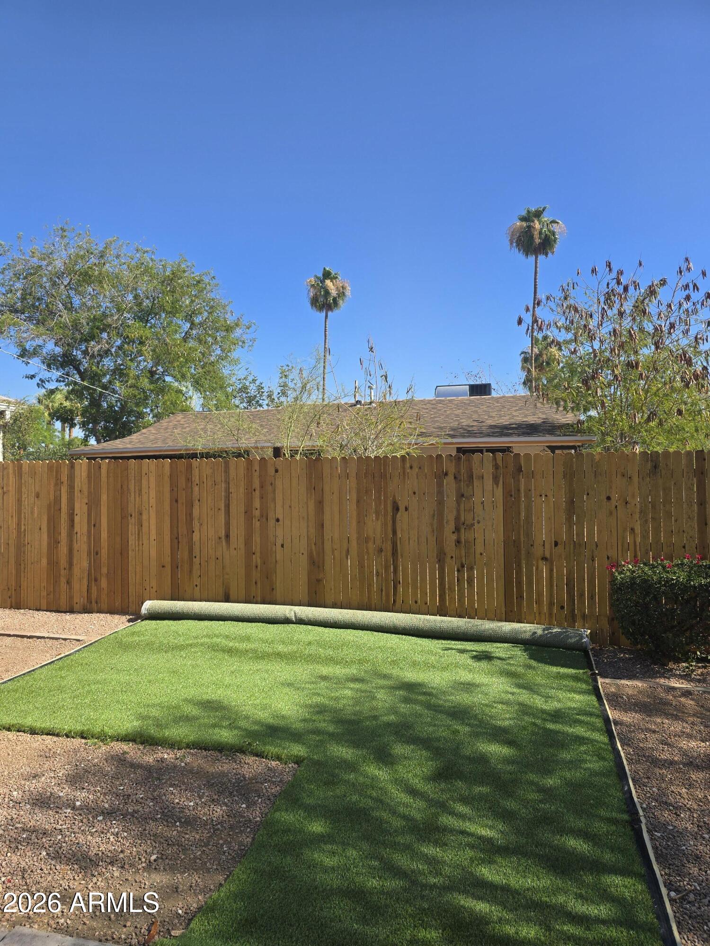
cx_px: 355
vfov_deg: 73.9
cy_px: 473
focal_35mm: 23
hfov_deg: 58.9
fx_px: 629
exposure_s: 1/563
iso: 12
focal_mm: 6.3
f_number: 1.7
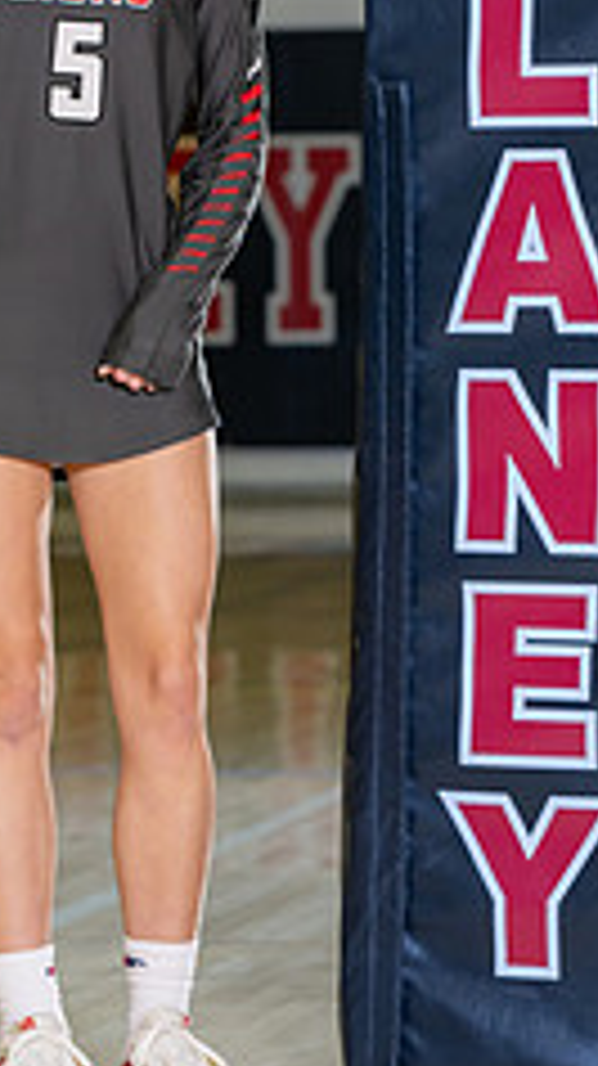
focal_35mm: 203
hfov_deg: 6.0
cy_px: 252
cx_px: 63
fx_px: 5733
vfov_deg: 10.6
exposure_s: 1/200
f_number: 5.6
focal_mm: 102
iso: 1000
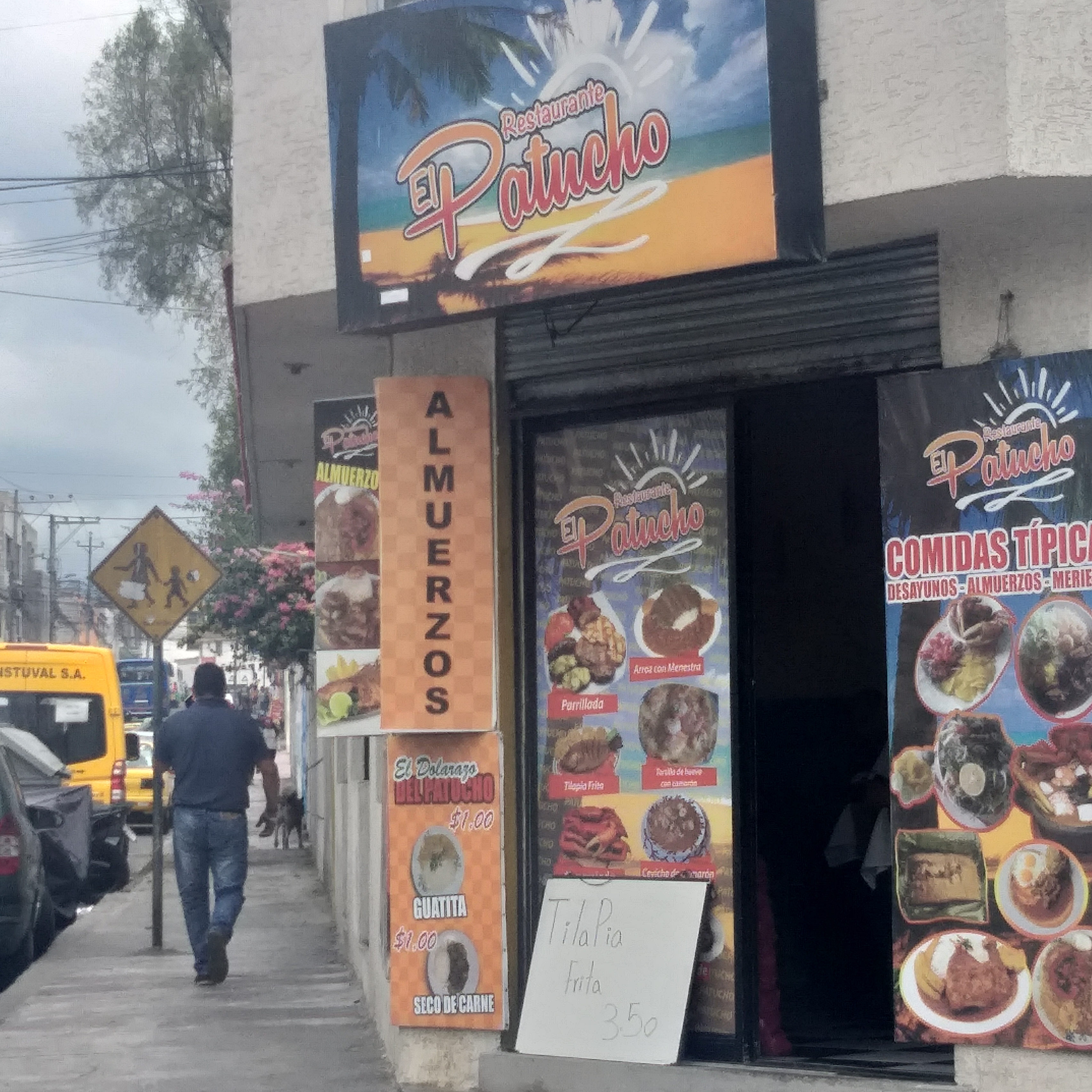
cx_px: 670
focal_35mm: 31
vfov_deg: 52.5
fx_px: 1106
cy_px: 552
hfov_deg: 52.1
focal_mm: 3.93
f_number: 1.7
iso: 40
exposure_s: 1/1340
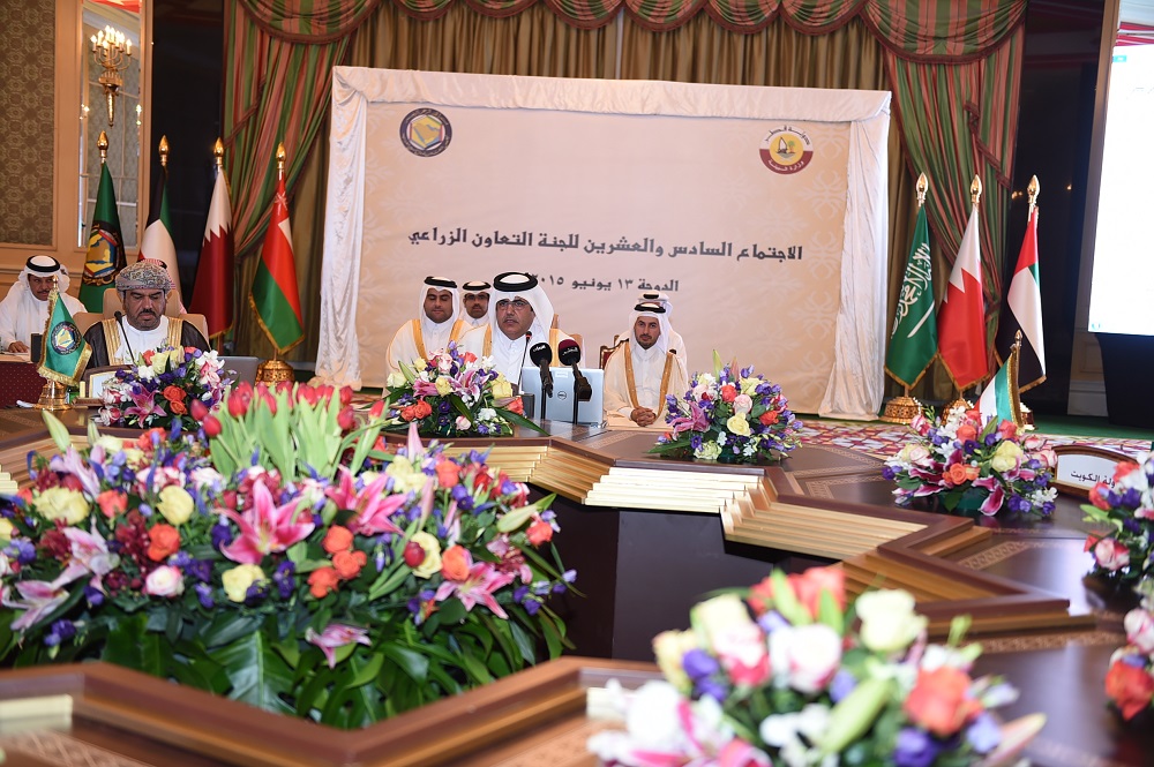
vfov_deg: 29.8
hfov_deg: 43.6
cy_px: 384
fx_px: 1441
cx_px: 577
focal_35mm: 45
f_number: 2.8
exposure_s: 1/100
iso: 640
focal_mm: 45
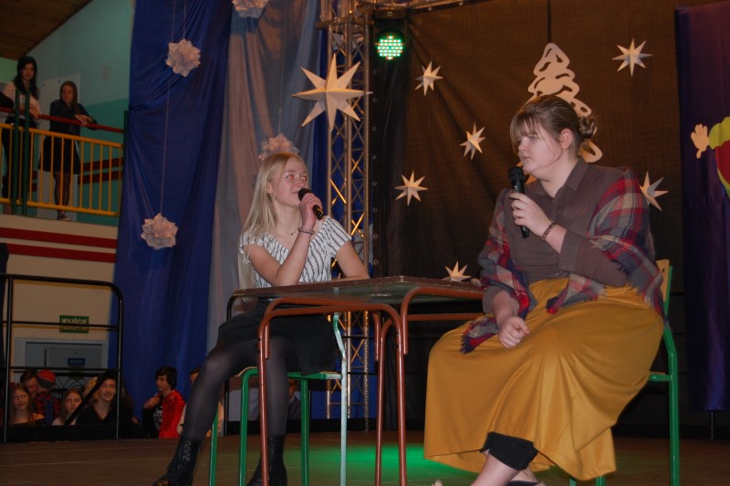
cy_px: 243
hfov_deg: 29.9
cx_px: 365
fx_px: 1368
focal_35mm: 68
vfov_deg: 20.1
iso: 450
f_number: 5.3
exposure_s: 1/60
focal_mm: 45
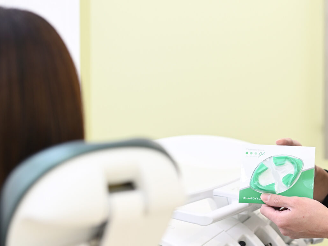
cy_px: 54
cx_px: 258
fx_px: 1137
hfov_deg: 16.3
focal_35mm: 120
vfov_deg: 12.3
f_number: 2.2
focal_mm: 50
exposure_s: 1/125
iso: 100
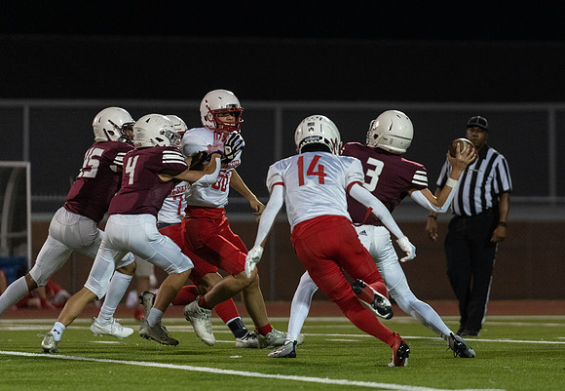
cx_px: 388
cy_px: 190
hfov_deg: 6.8
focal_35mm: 301
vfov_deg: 4.7
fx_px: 4780
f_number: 2.8
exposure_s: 1/1000
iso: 5000
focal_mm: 200
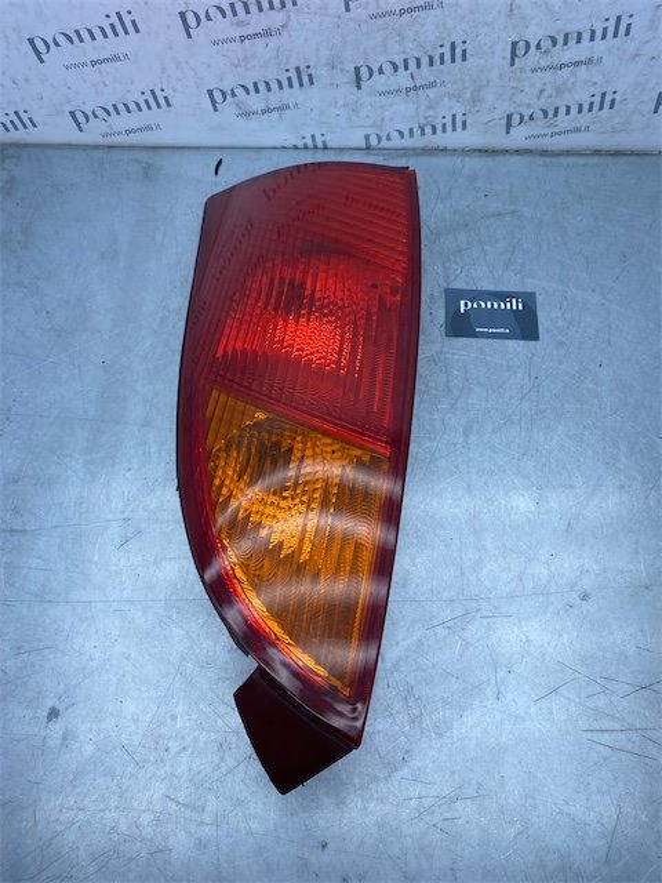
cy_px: 442
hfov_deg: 53.1
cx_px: 331
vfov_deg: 67.3
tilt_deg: -64.4
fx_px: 663
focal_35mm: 26
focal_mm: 4.25
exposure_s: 1/1114
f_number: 1.8
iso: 32
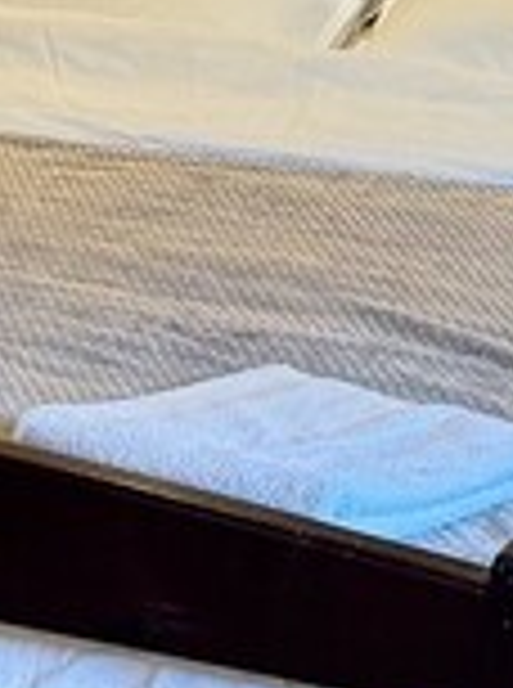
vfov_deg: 11.9
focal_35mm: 161
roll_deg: -1.1
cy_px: -261
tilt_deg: -7.8
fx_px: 3195
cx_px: 140
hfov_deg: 9.2
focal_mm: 6.76
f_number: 1.78
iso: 200
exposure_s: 1/50
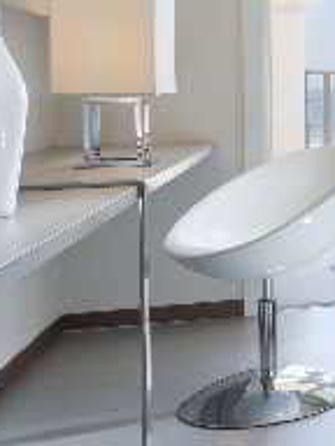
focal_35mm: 64
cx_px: 733
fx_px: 826
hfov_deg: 15.9
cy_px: 116
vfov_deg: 29.8
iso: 200
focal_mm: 16
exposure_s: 1/25
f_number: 9
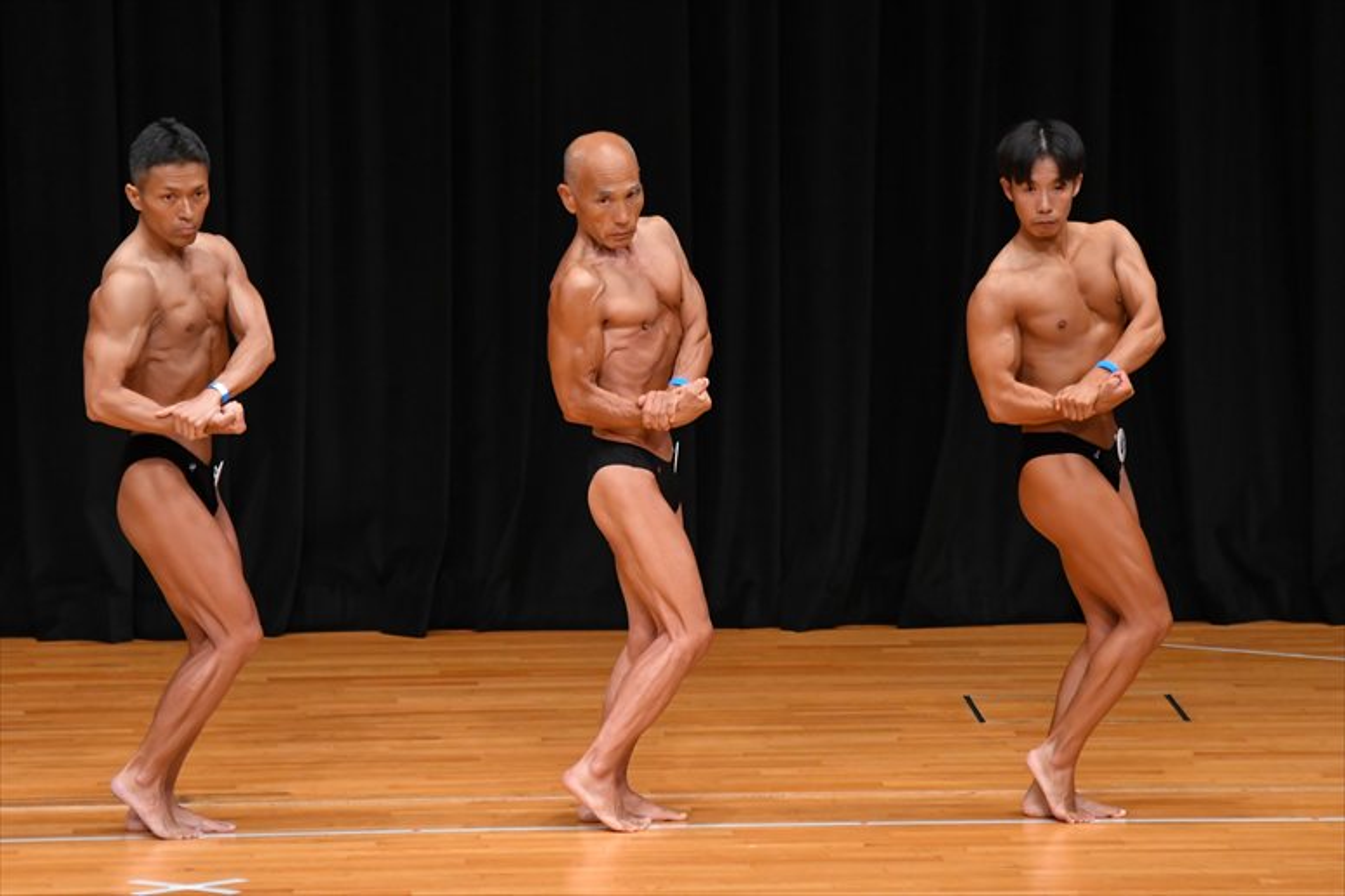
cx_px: 672
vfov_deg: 4.8
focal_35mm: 285
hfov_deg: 7.2
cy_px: 448
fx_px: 10643
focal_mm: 190
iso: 3200
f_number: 5.6
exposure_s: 1/400
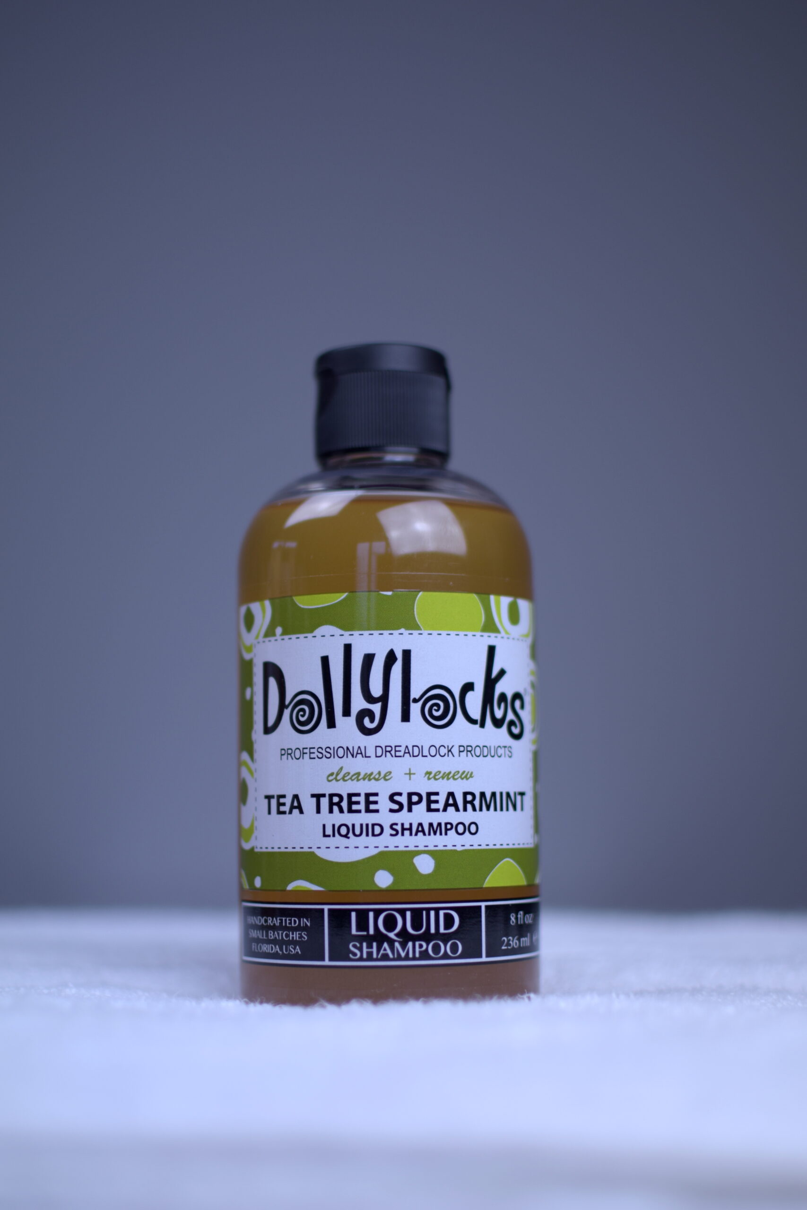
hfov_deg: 25.8
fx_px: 1765
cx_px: 404
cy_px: 605
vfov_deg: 37.8
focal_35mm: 52
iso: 100
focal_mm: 35
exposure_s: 1/400
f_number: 1.8
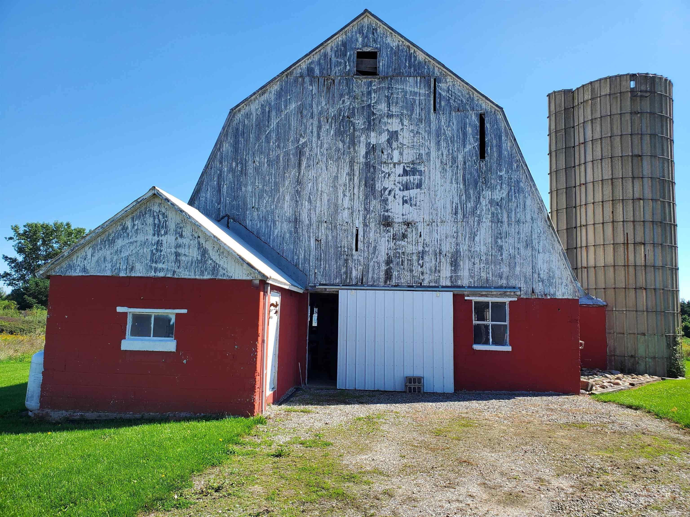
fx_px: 518
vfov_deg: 53.1
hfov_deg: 67.3
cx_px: 345
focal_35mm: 26
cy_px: 258
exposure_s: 1/968
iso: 50
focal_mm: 4.3
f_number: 2.4
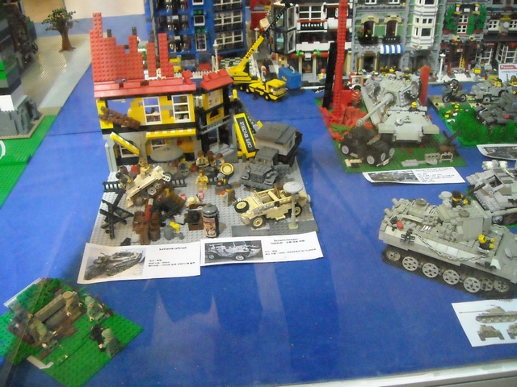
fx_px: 523
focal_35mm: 35
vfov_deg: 40.7
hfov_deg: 52.6
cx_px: 258
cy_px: 194
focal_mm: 5.7
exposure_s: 1/80
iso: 800
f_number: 2.8
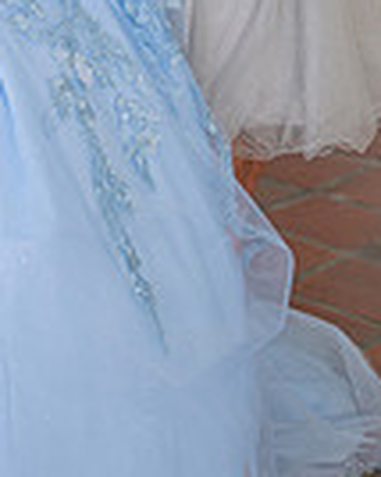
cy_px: -173
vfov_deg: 13.0
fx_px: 2004
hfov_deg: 10.4
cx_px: -228
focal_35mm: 142
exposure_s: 1/200
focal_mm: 35
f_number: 3.2
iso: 200
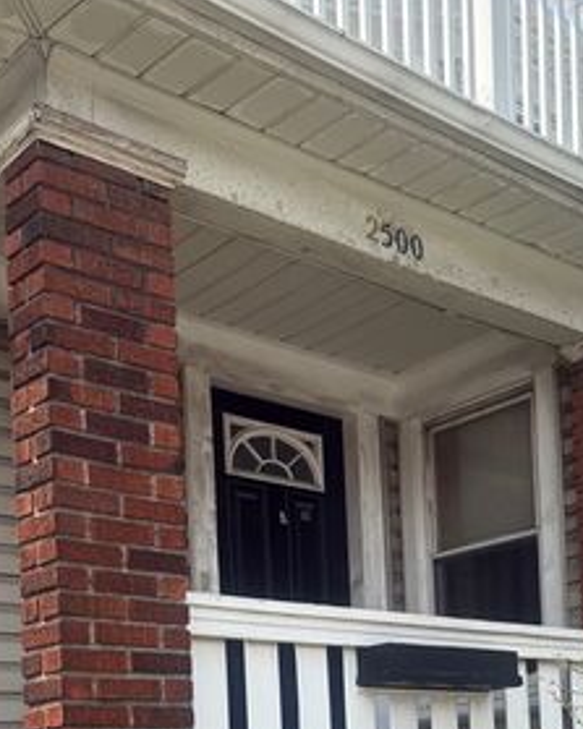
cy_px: 720
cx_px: 390
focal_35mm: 56
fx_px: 1208
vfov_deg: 31.2
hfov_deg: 27.0
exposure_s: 1/2000
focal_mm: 6.76
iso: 80
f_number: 1.78
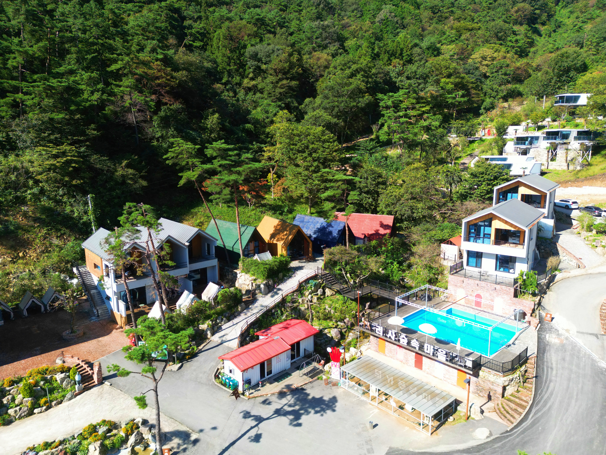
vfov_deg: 56.8
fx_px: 420
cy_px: 228
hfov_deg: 71.6
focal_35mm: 24
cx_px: 303
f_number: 1.7
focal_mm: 6.72
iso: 110
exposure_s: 1/1250
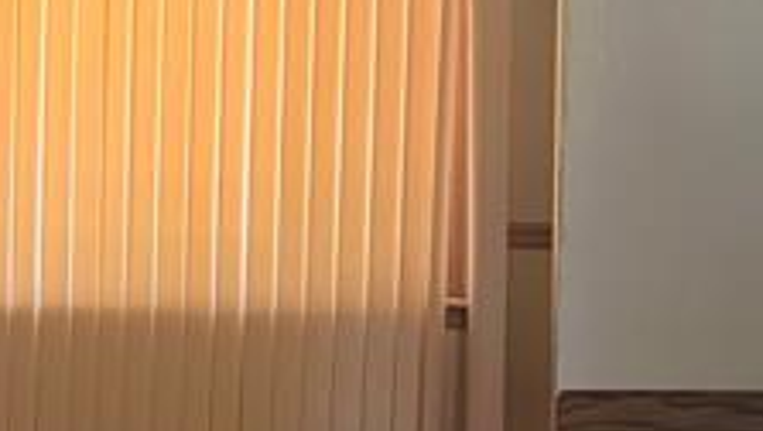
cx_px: -414
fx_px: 2633
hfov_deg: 15.1
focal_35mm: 130
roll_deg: -0.4
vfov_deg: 9.3
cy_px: 308
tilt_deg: -7.6
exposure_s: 1/60
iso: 400
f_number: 1.5
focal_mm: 5.7
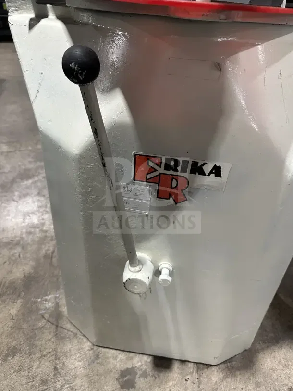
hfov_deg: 56.8
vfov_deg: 71.6
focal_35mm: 24
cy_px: 196
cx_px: 146
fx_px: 271
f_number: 1.78
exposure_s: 1/60
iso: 250
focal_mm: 6.86
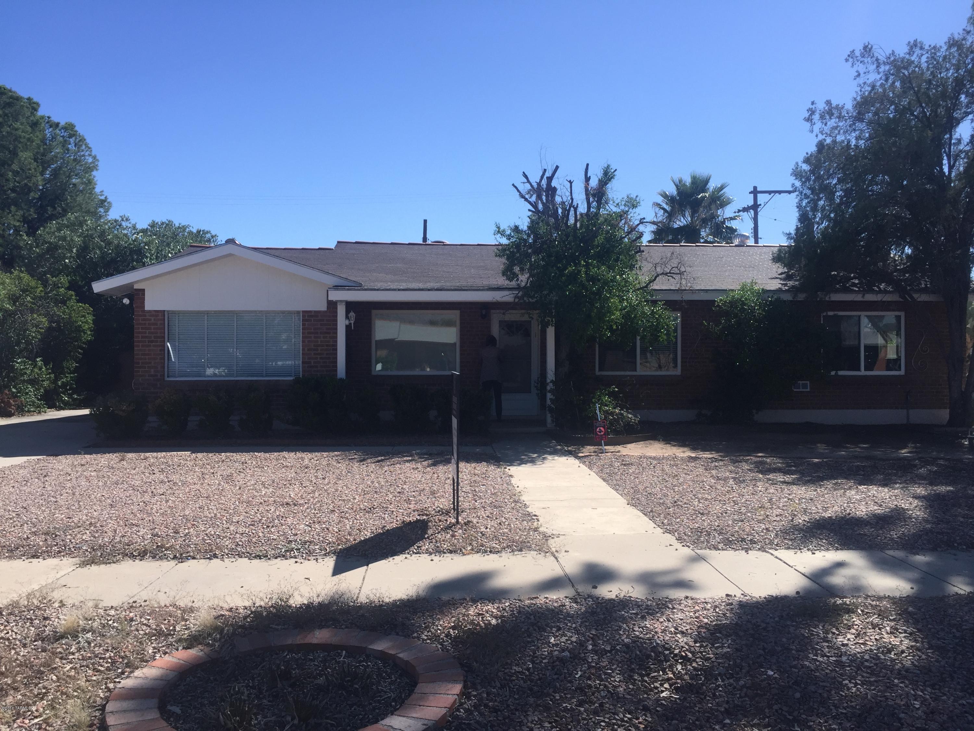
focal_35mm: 29
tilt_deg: -0.2
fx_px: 816
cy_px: 366
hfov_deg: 61.7
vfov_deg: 48.2
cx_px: 487
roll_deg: -0.3
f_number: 2.2
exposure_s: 1/1464
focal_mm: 4.15
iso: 32
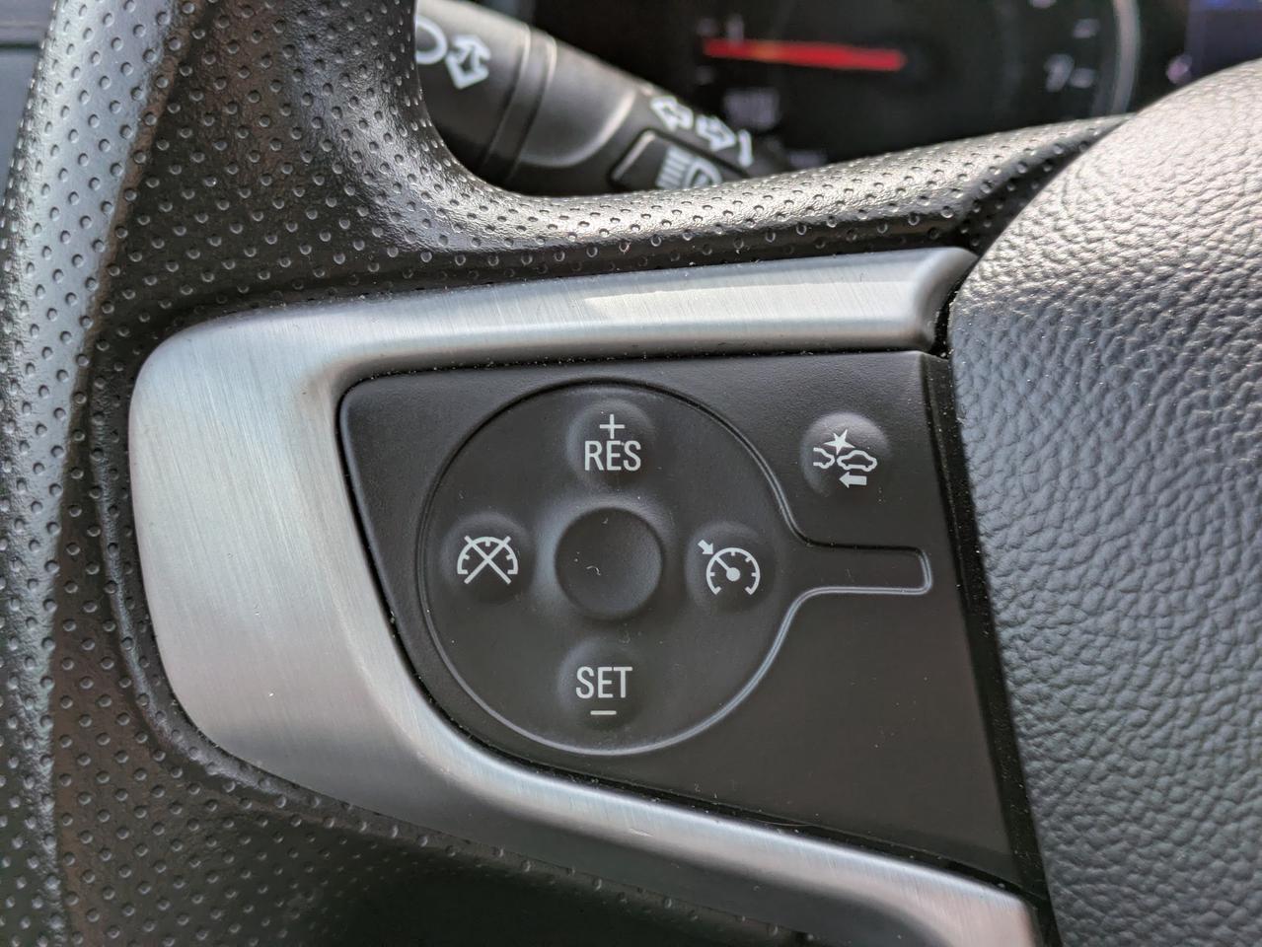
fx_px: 1860
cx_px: 631
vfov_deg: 28.6
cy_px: 474
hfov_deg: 37.5
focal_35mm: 51
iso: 44
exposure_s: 1/621
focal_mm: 5.43
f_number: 1.89
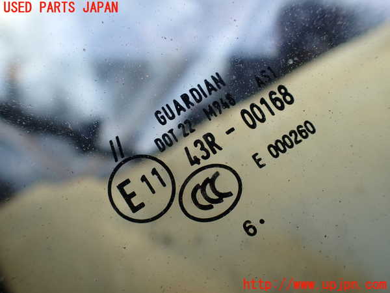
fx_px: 338
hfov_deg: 60.0
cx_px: 195
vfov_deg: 46.8
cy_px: 146
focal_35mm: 30
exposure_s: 1/125
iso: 100
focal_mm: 5.4
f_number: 2.3
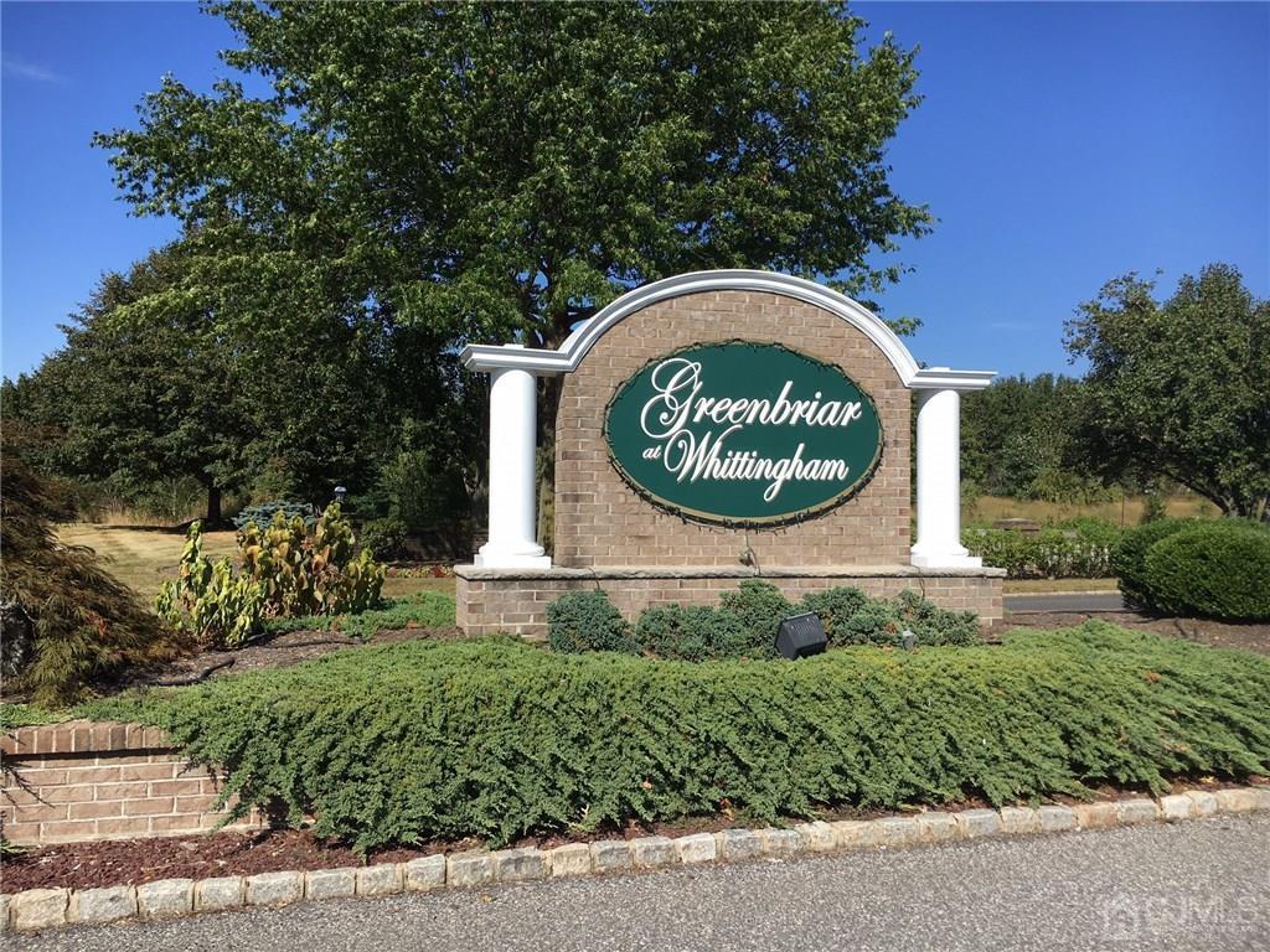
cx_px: 635
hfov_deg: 61.7
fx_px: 1064
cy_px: 476
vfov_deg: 48.2
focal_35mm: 29
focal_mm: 4.15
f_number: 2.2
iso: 25
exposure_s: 1/1538
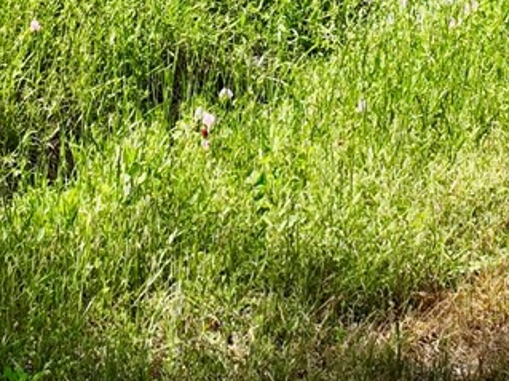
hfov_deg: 12.8
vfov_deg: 9.3
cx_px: 274
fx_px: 2264
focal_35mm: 154
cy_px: -262
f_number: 2.8
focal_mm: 12.29
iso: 200
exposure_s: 1/1600
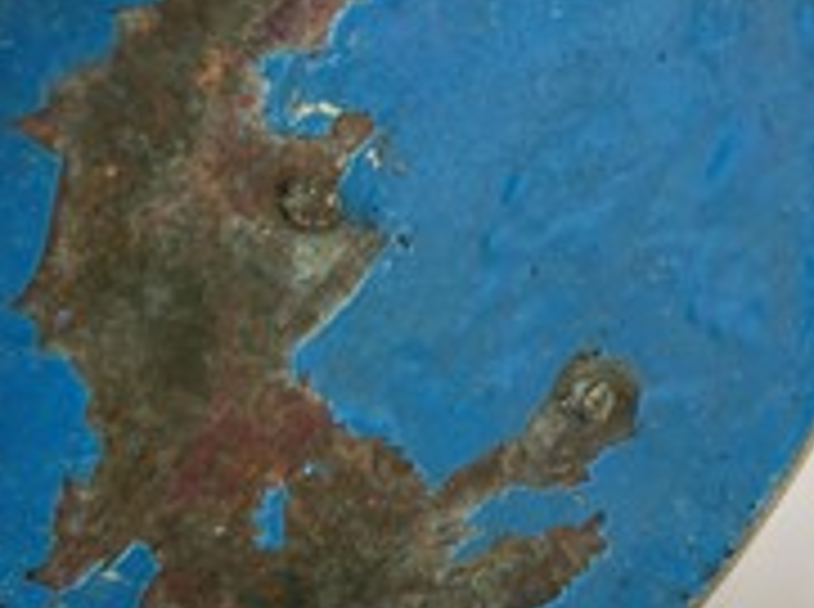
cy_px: 140
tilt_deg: -29.1
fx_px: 1455
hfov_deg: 31.3
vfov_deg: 23.3
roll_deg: +24.7
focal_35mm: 62
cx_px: 409
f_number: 1.8
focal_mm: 3.99
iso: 64
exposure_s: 1/50
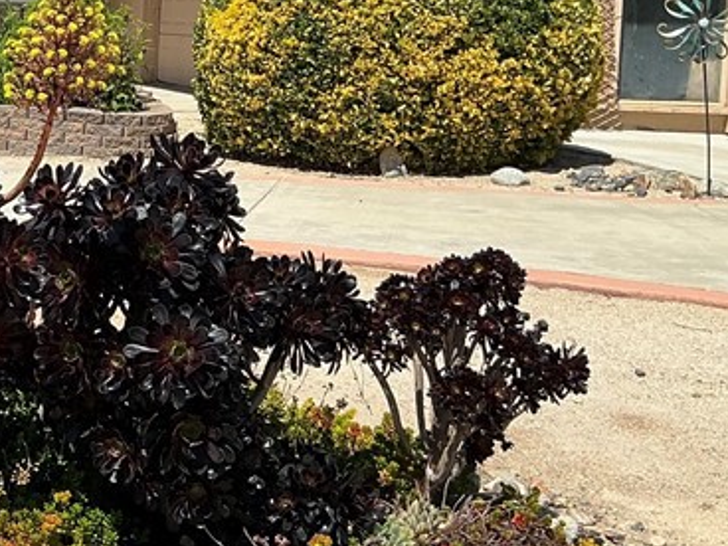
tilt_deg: -3.5
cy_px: 113
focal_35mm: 78
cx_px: -138
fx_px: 1640
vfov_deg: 18.7
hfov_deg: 23.0
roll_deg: -1.4
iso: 25
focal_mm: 3
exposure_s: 1/2058
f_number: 1.8
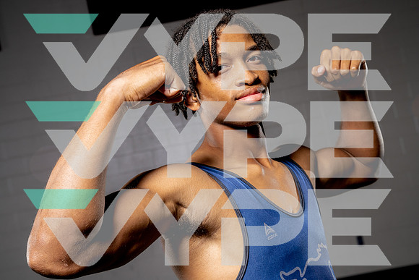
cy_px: 140
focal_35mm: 56
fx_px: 652
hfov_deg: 35.6
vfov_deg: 24.2
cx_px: 210
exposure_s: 1/250
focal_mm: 56
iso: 320
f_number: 6.3
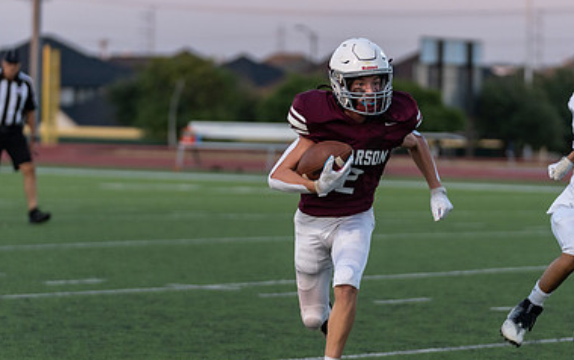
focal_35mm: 242
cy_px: 258
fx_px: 3788
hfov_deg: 8.7
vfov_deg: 5.4
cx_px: 333
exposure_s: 1/1250
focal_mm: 130
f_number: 2.8
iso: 640
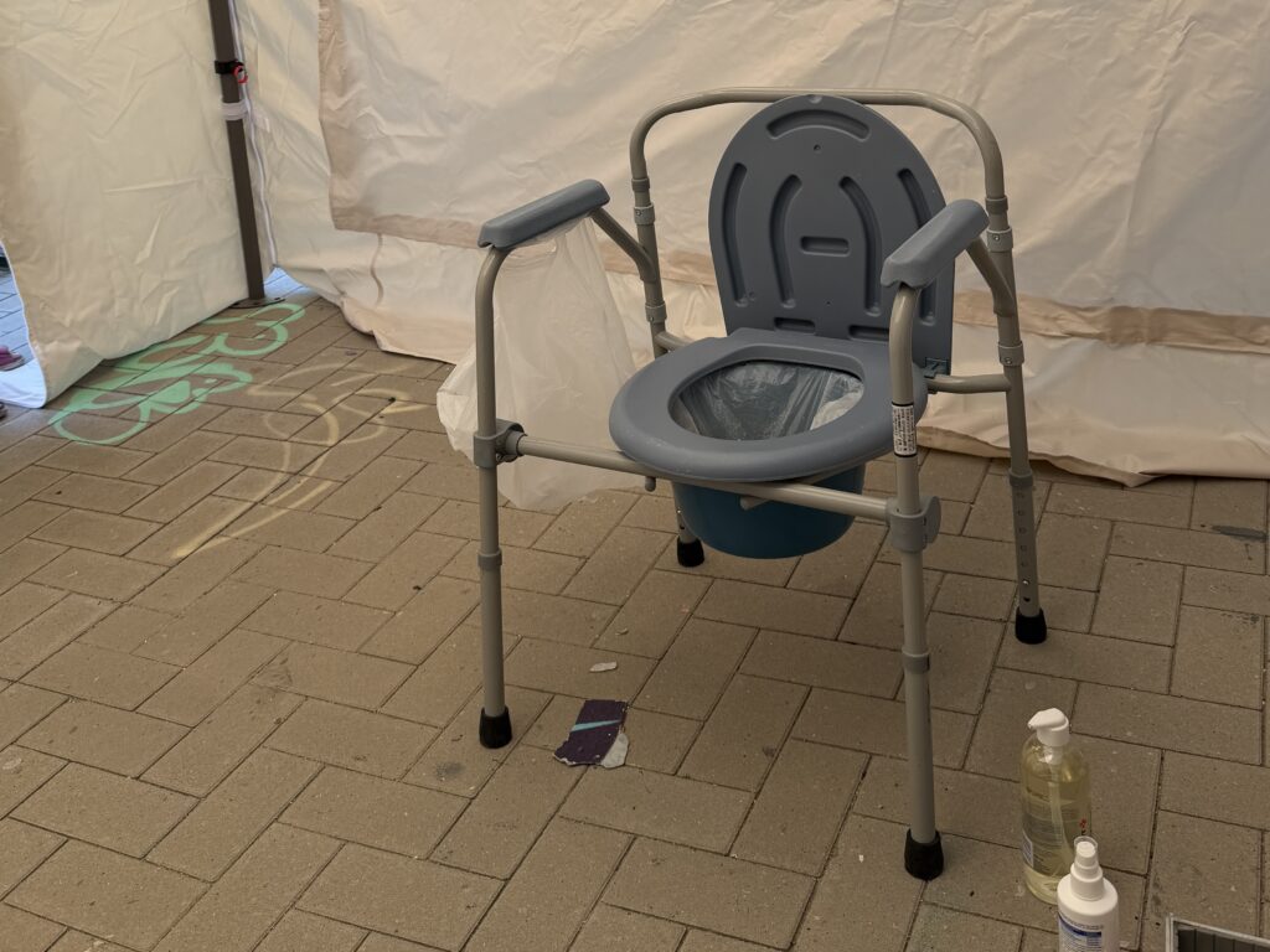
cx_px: 635
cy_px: 476
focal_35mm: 24
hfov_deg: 71.6
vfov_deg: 56.8
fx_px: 881
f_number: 1.78
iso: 80
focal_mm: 6.76
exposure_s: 1/742
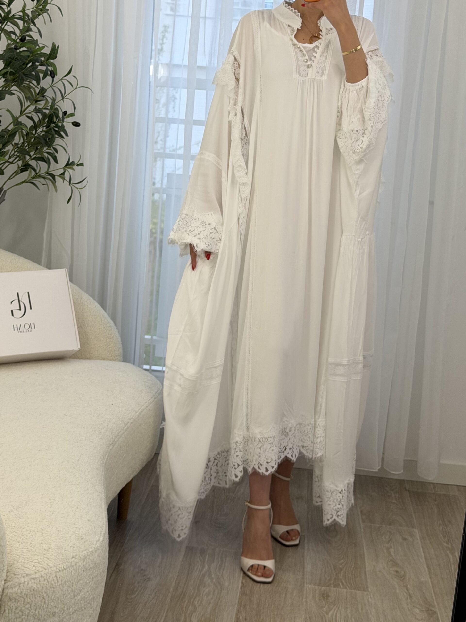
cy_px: 311
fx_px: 862
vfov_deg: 39.7
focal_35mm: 48
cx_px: 233
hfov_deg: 30.3
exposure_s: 1/100
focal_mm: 6.76
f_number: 1.78
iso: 50
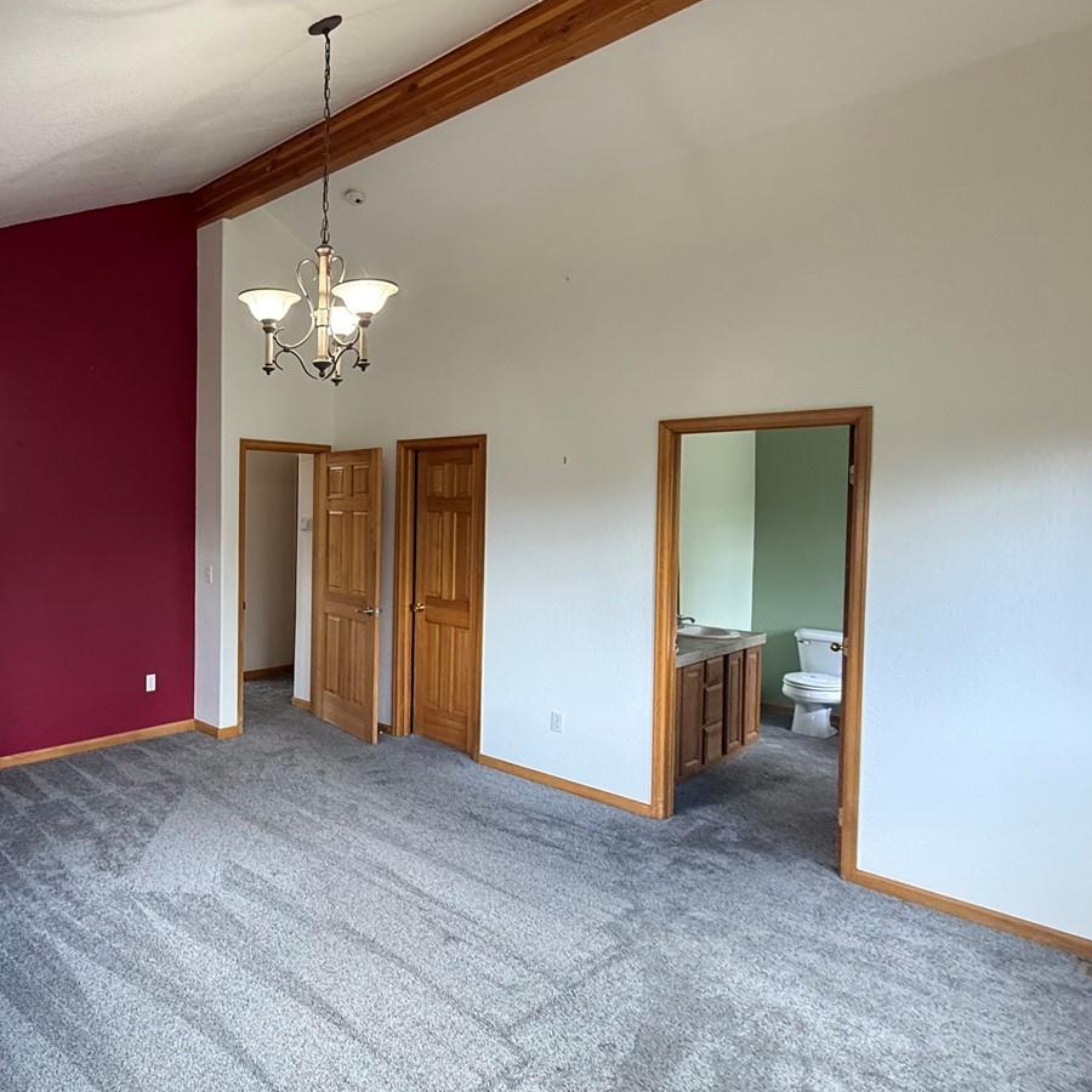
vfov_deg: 69.6
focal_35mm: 22
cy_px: 522
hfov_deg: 64.1
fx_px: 785
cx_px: 233
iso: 200
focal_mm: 2.22
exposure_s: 1/60
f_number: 2.2
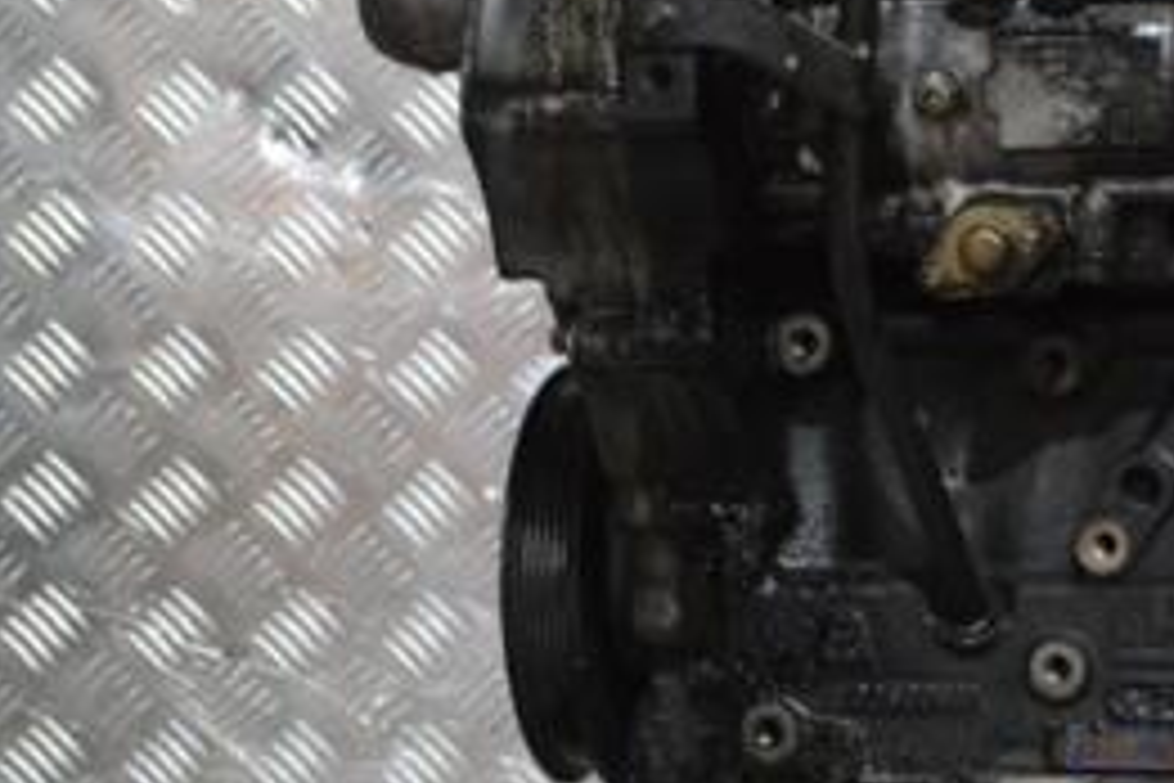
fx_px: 4957
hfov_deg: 13.3
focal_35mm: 152
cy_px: 252
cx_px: 1192
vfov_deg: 9.0
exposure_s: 1/25
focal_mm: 44
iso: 3200
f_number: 5.3
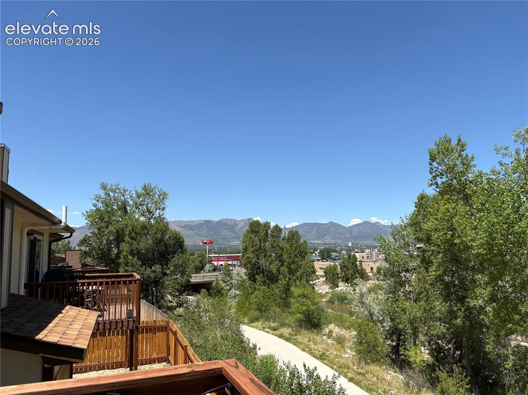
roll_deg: +1.6
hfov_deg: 67.3
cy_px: 198
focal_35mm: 26
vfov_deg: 53.0
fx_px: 396
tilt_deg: +7.5
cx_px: 264
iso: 50
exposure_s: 1/2985
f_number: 1.6
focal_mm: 5.96
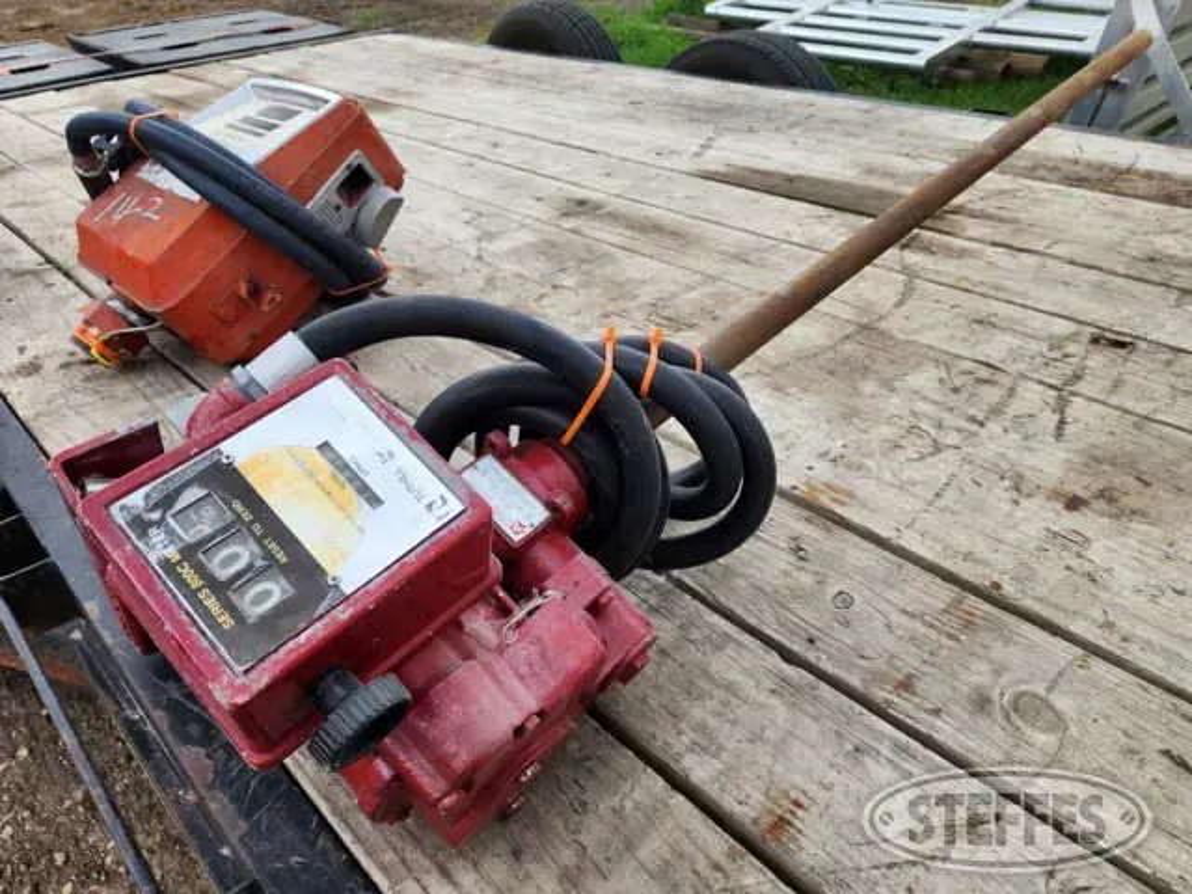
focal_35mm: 23
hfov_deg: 73.9
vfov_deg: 58.9
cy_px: 447
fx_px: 792
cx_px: 596
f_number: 1.8
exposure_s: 1/360
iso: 12
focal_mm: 6.4
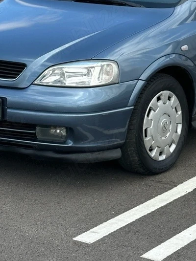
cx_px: 131
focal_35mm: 120
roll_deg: -0.8
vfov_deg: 16.3
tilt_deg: -8.3
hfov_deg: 12.3
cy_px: 44
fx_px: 907
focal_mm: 6.86
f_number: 1.78
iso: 64
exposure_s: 1/1783
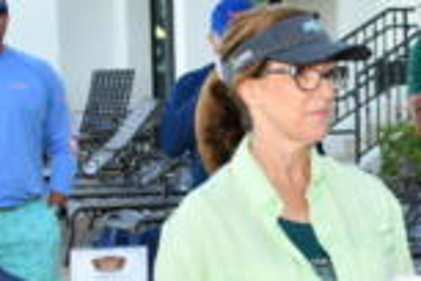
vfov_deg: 7.0
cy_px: 172
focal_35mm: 196
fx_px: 2292
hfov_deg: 10.3
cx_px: 493
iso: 400
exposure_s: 1/160
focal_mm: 40
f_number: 8
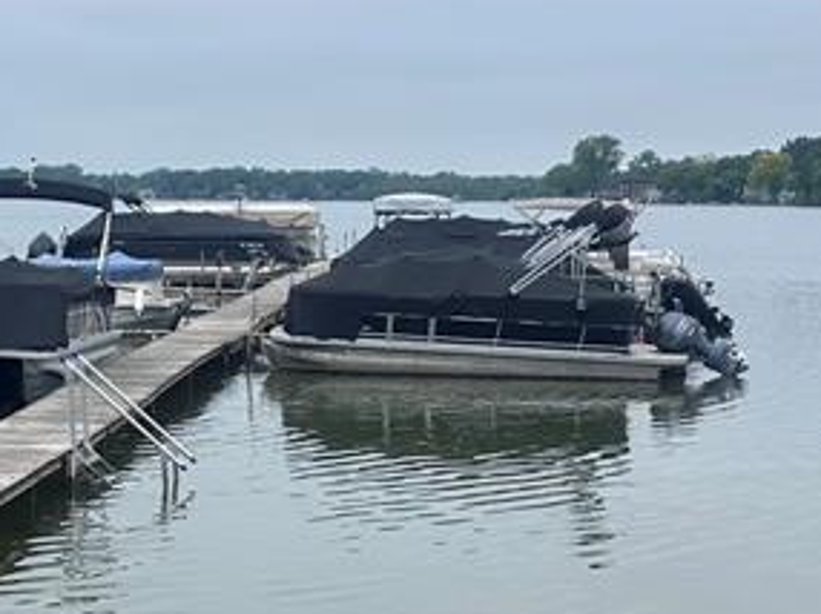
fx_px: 2038
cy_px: 473
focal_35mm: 86
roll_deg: +0.2
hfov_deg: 22.1
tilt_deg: -7.9
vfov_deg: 17.0
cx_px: 37
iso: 80
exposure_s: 1/4348
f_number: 1.78
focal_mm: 6.86
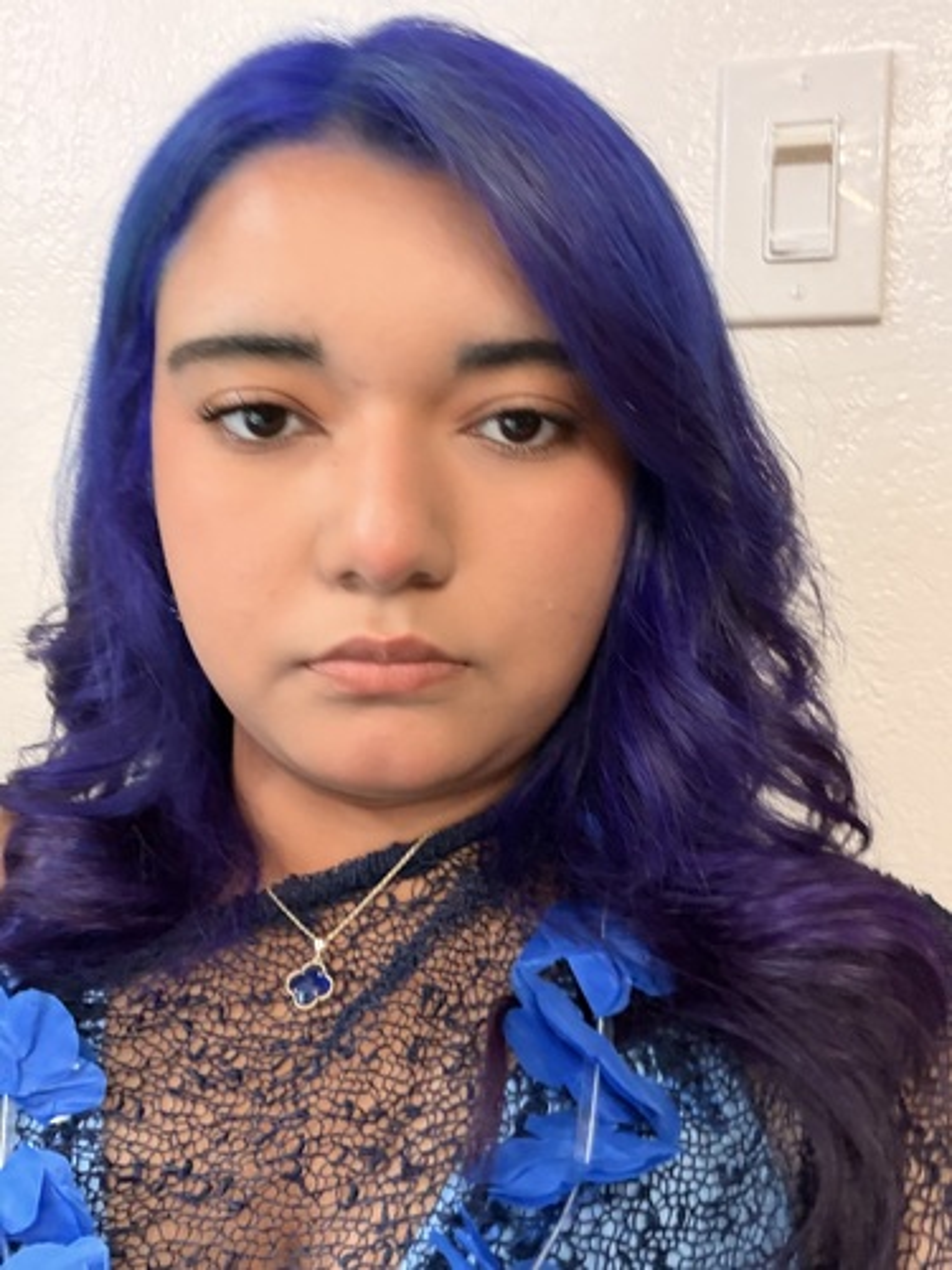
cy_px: 635
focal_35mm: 30
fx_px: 1100
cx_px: 476
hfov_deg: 46.8
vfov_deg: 60.0
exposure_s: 1/60
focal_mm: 2.71
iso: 200
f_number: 1.9
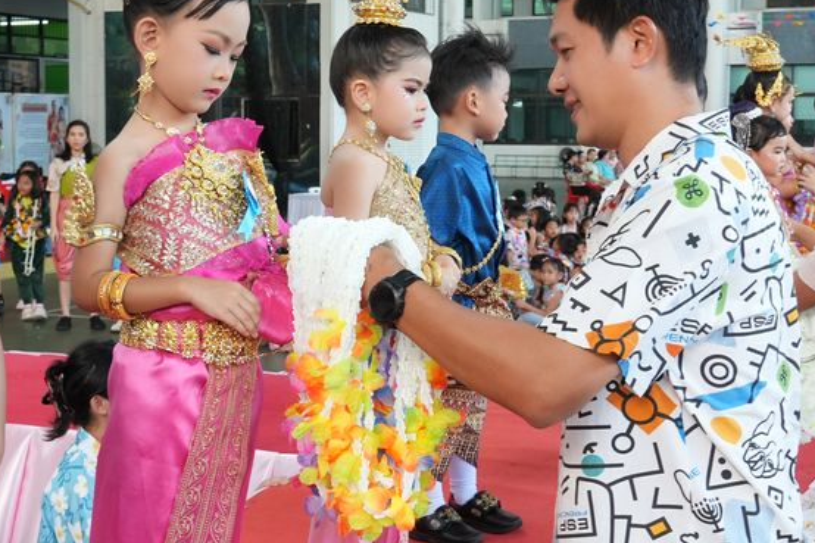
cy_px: 235
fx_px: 1471
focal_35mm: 65
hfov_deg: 31.0
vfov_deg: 20.9
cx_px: 387
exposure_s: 1/160
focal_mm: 24
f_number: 5.6
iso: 1000
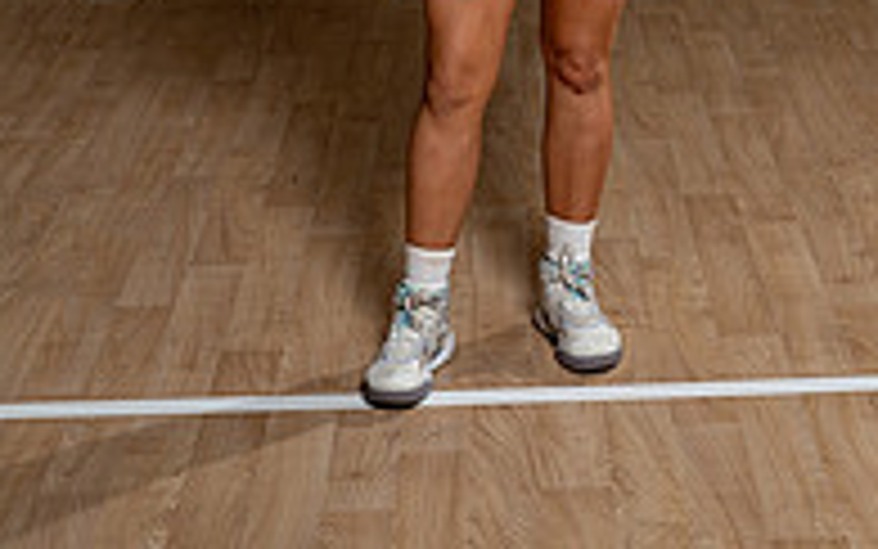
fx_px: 2250
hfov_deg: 22.0
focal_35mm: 94
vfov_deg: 12.6
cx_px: 554
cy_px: -454
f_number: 8
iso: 100
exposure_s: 1/250
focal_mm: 40
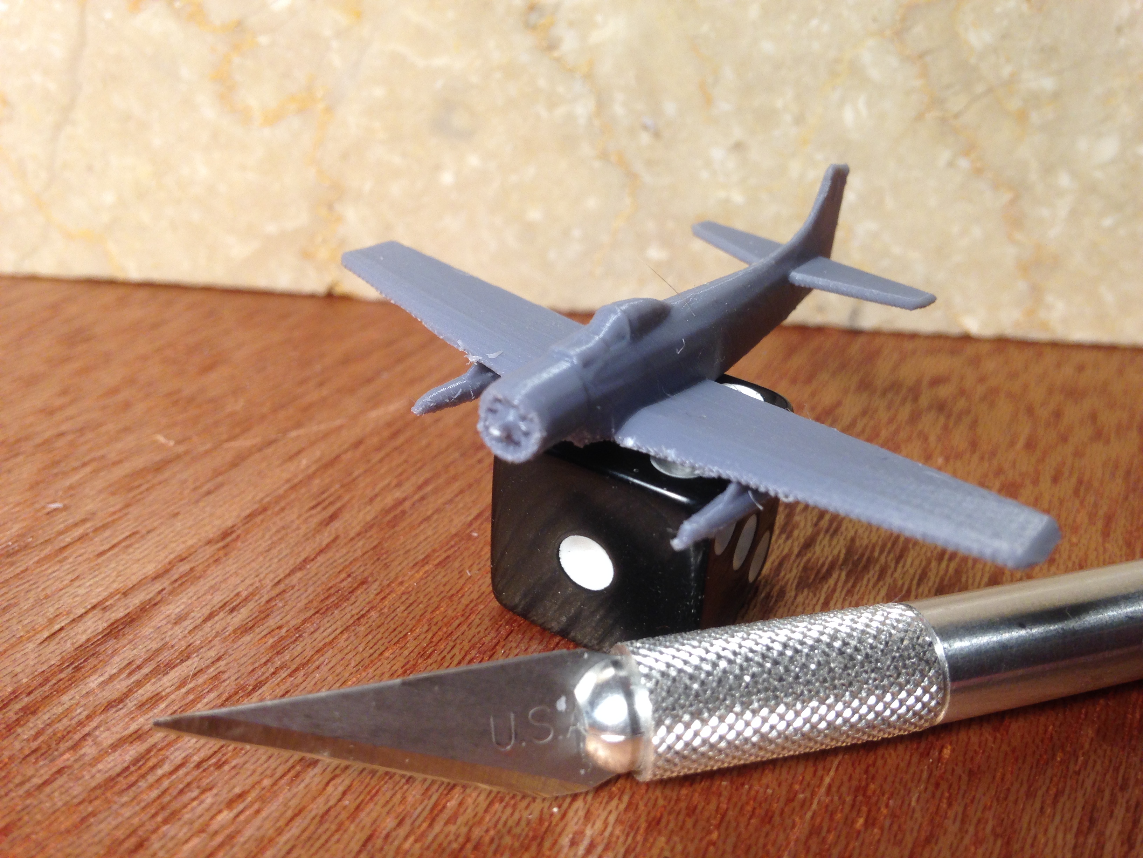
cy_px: 429
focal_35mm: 33
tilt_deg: -33.7
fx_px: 1090
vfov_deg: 42.9
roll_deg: -2.8
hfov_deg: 55.4
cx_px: 572
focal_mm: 4.12
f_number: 2.4
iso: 64
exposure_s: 1/40
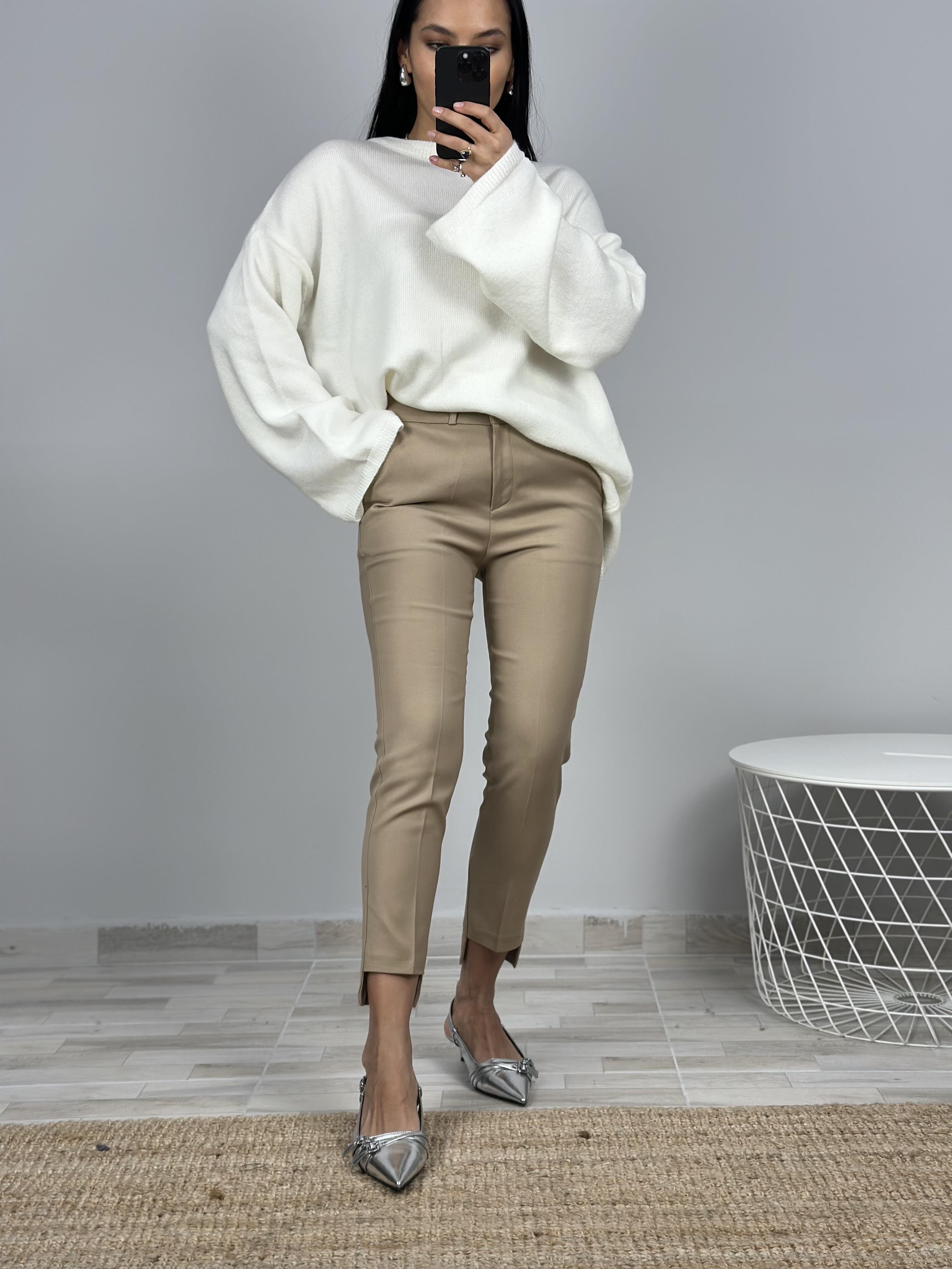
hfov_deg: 30.3
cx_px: 476
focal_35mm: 48
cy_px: 634
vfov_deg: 39.7
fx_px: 1760
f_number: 1.78
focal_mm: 6.86
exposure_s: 1/100
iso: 80
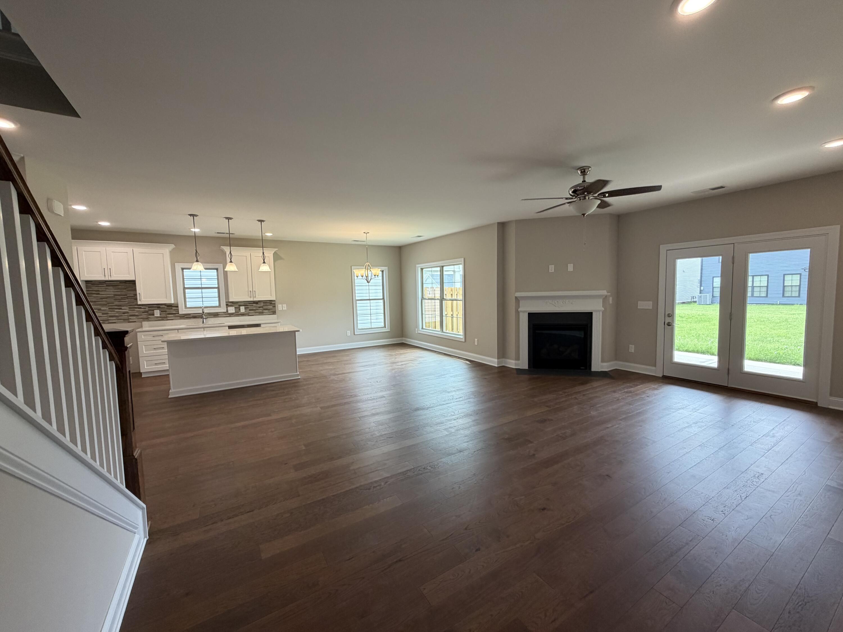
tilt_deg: -4.3
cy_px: 316
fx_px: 341
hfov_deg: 102.1
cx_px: 422
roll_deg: +2.0
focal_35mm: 14
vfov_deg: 85.7
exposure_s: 1/120
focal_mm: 2.22
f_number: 2.2
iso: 125
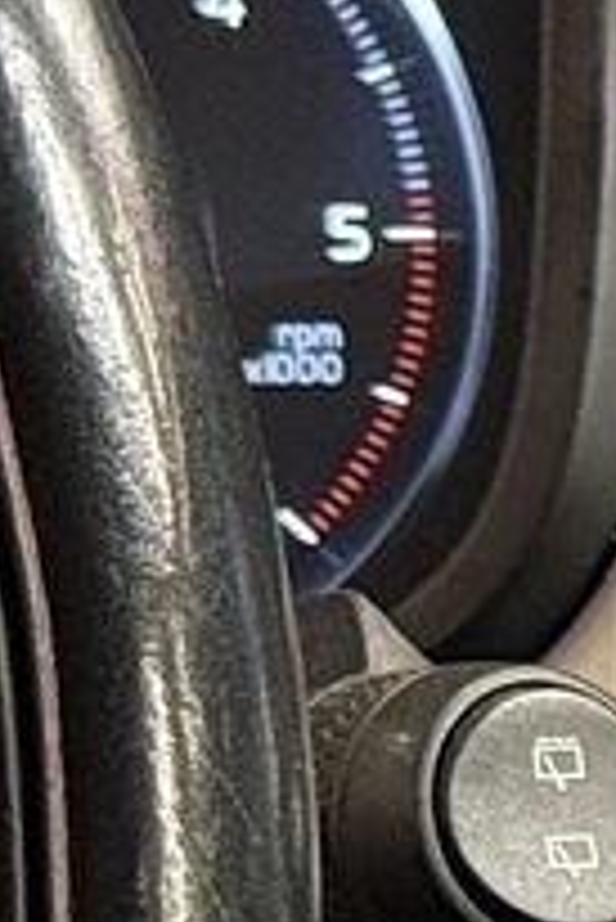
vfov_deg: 5.9
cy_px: 1111
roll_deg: +0.3
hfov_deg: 3.6
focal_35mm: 350
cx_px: 2977
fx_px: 8968
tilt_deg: -18.9
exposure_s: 1/39
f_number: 1.78
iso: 320
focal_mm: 6.76
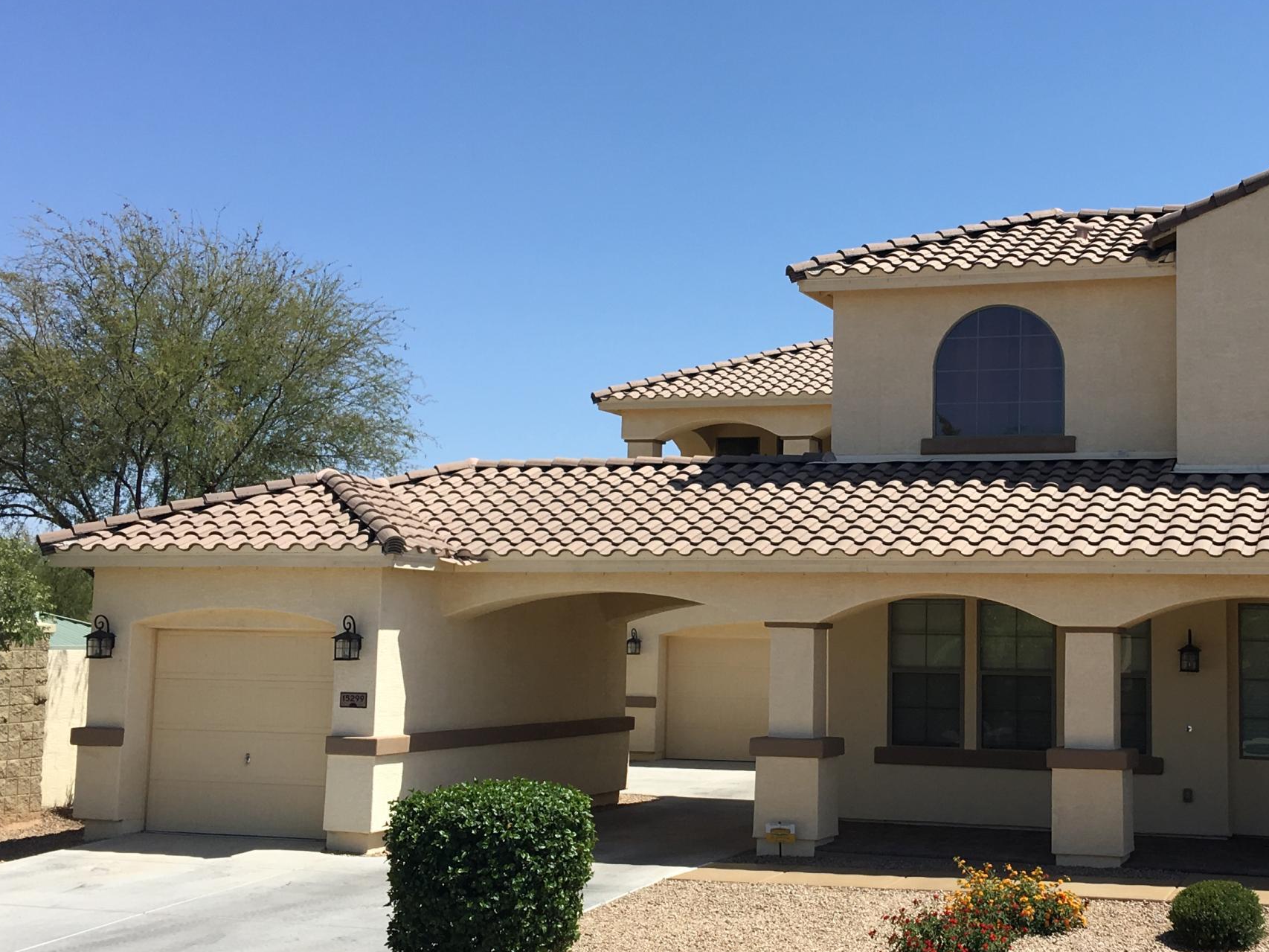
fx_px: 1869
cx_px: 842
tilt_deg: +6.1
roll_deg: -1.1
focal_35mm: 51
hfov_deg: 37.1
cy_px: 509
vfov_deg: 28.5
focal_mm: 4.15
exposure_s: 1/1709
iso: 25
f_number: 2.2
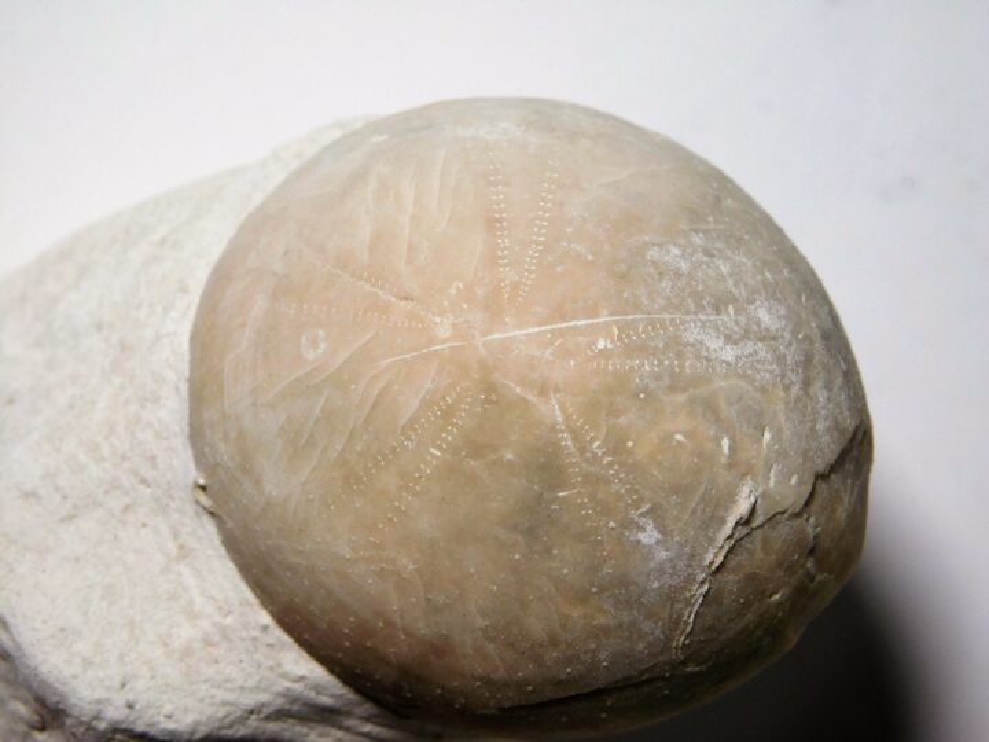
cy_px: 371
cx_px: 494
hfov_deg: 17.1
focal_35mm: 115
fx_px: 3286
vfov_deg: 12.9
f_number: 4.8
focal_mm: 20.3
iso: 125
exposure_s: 1/125
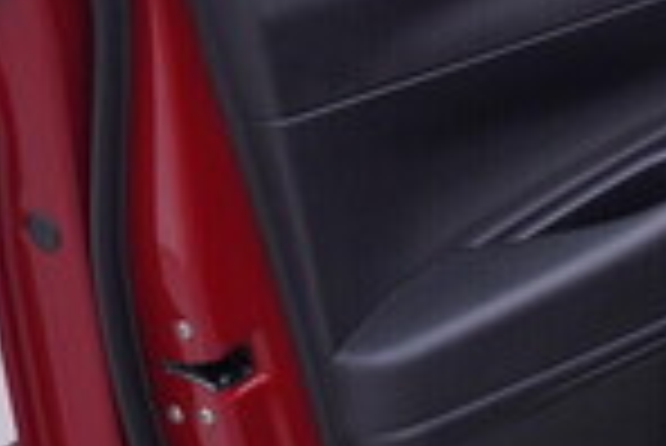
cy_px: -47
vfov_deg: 10.1
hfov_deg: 14.1
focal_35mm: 134
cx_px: 1058
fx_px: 2481
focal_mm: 24
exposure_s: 1/60
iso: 125
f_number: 3.5
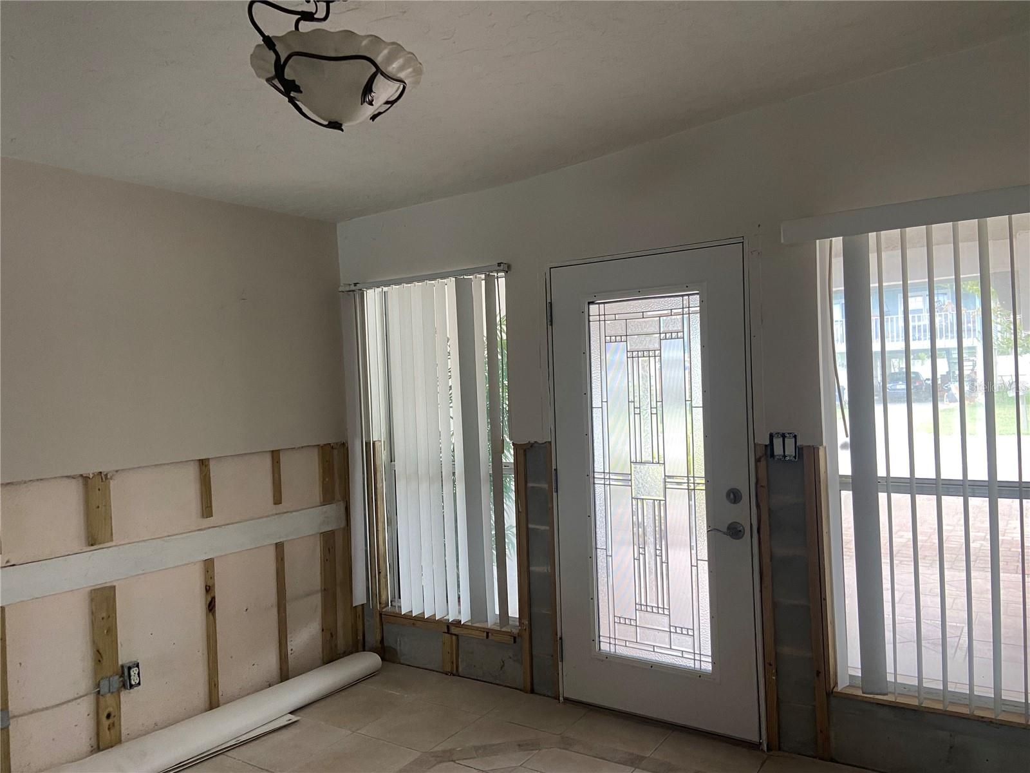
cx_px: 515
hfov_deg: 67.3
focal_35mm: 26
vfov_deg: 53.1
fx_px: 774
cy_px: 386
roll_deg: +2.2
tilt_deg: -1.4
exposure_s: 1/61
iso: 125
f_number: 1.8
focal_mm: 4.25
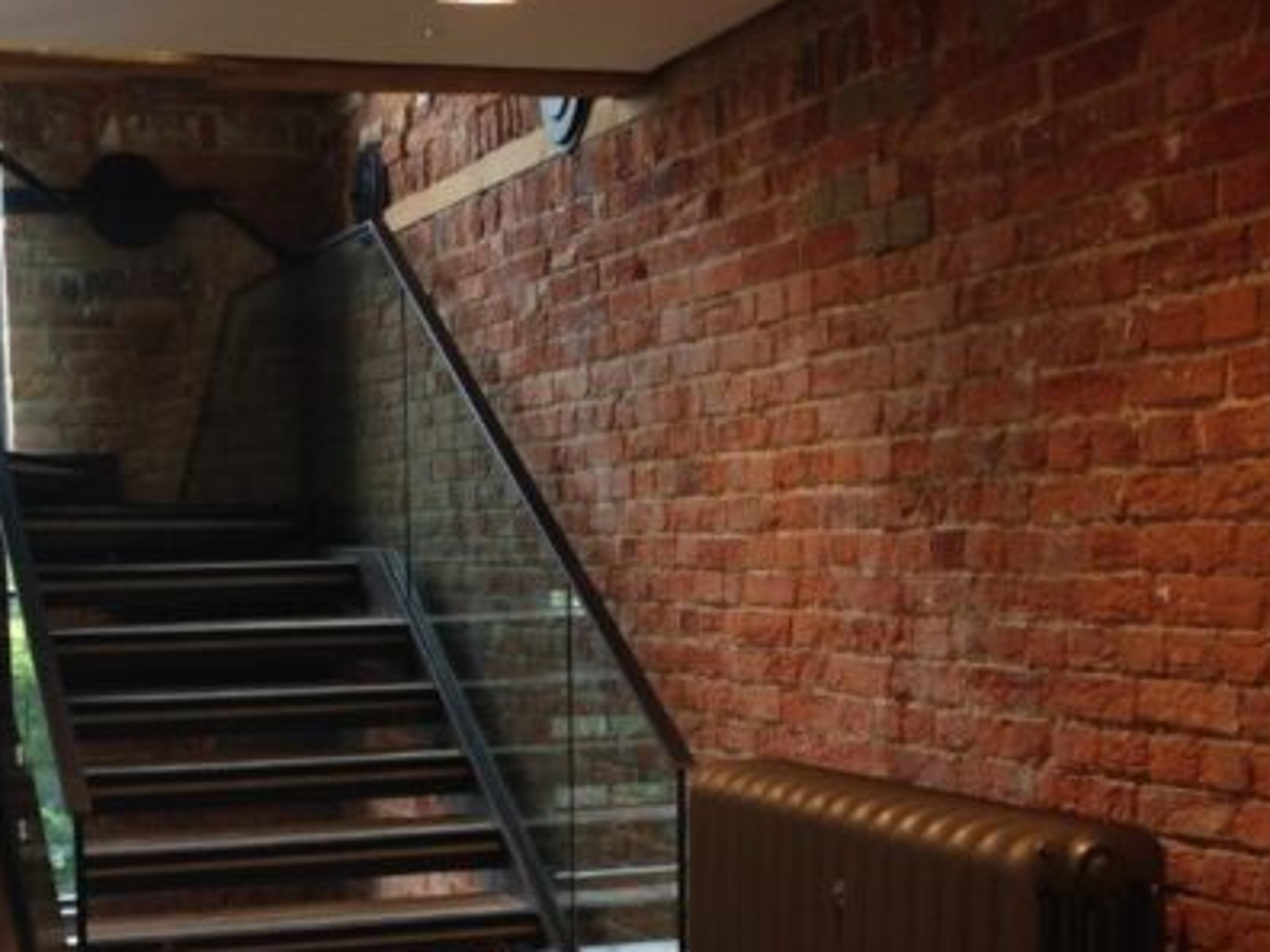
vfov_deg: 22.5
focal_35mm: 64
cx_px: 382
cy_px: 808
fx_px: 2348
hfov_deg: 30.0
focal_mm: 4.12
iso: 64
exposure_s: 1/60
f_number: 2.4
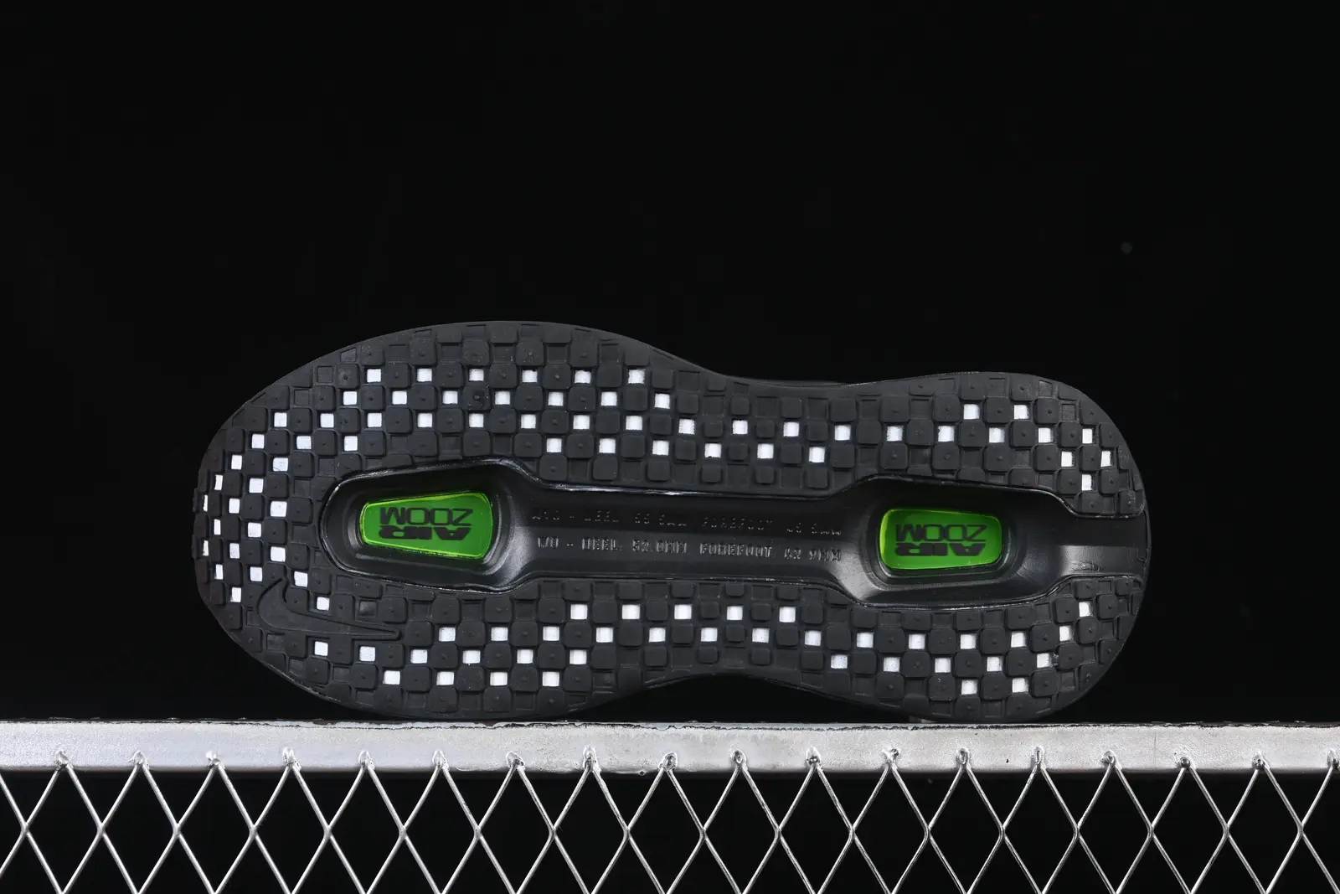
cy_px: 447
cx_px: 670
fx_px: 2792
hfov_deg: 27.0
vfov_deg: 18.2
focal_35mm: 75
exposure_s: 1/50
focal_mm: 50
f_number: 6.3
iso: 160
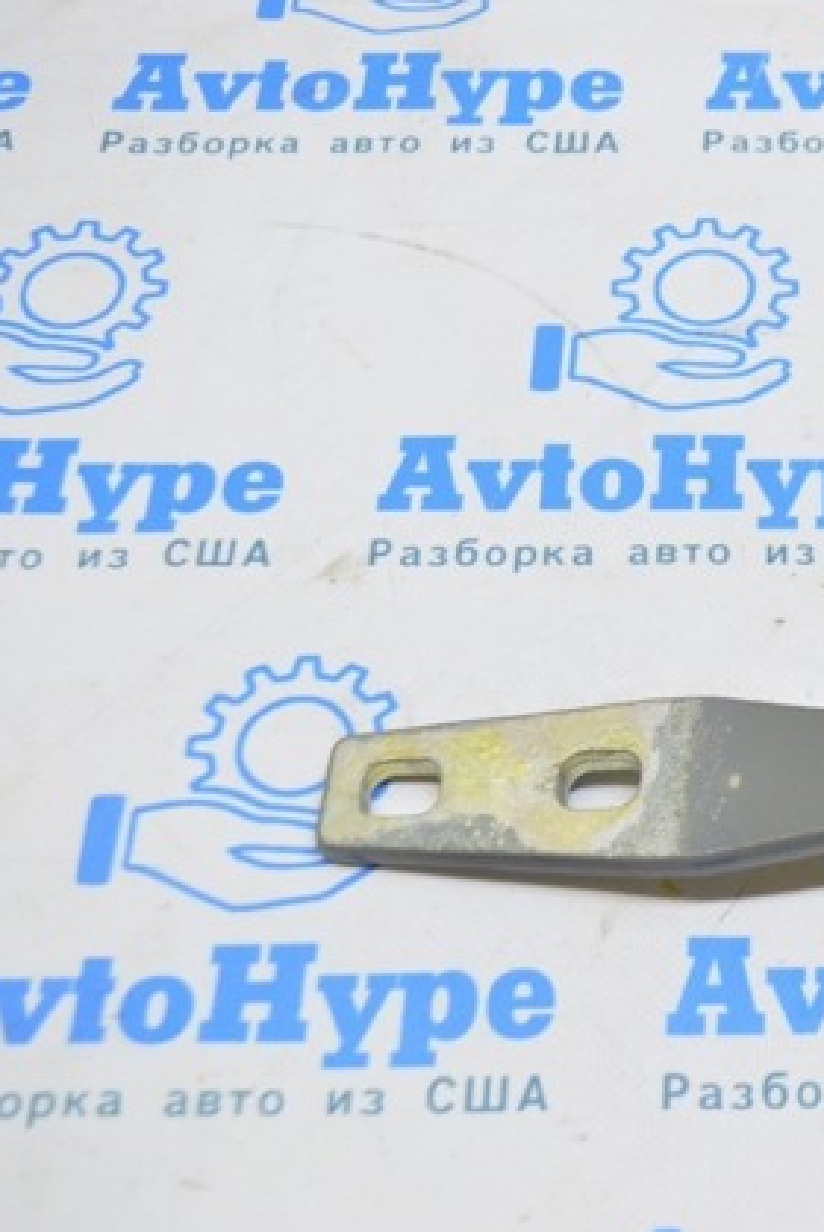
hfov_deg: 20.2
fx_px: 2194
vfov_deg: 31.4
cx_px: 939
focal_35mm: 64
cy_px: 613
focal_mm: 28
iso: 400
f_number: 5.6
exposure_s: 1/20
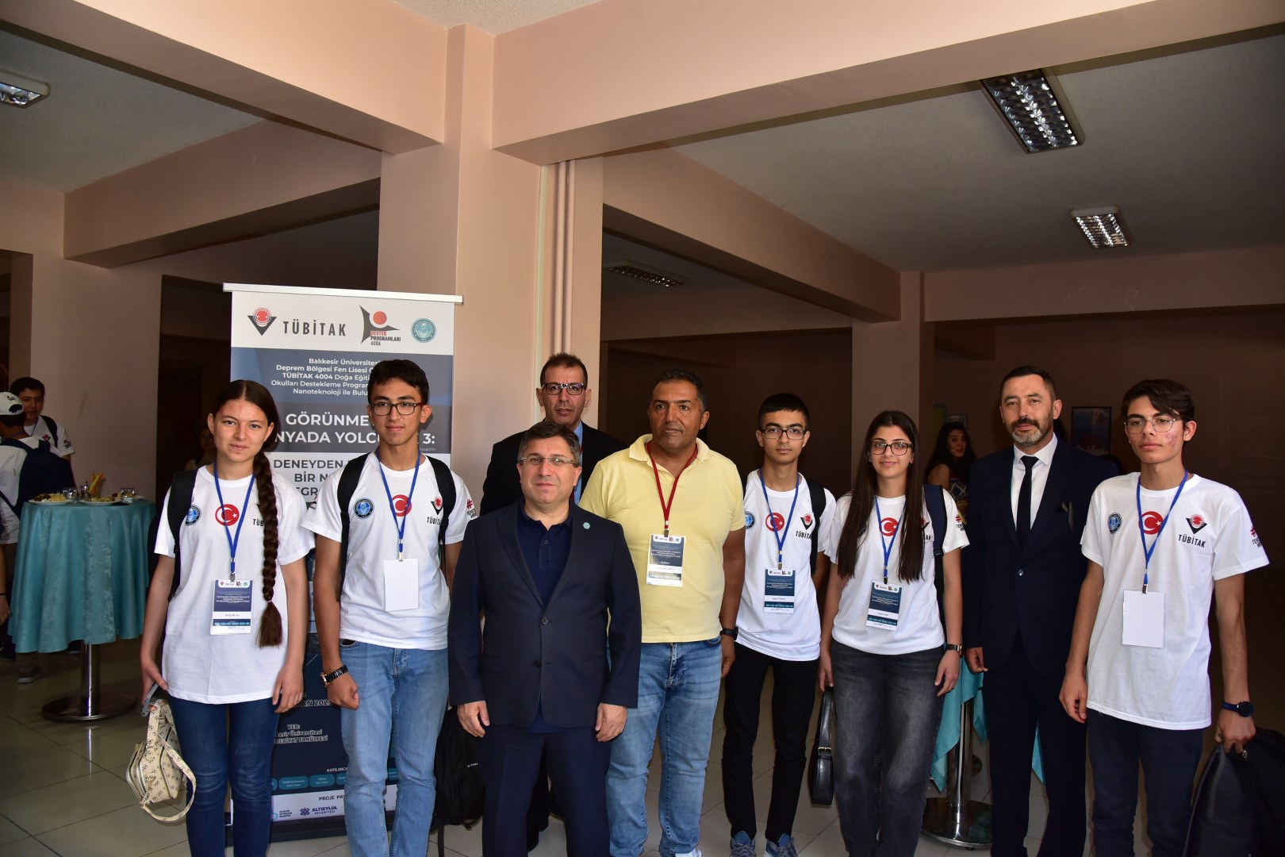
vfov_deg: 53.1
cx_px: 642
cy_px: 428
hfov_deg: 73.7
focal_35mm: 24
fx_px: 857
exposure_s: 1/200
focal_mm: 24
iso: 1400
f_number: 5
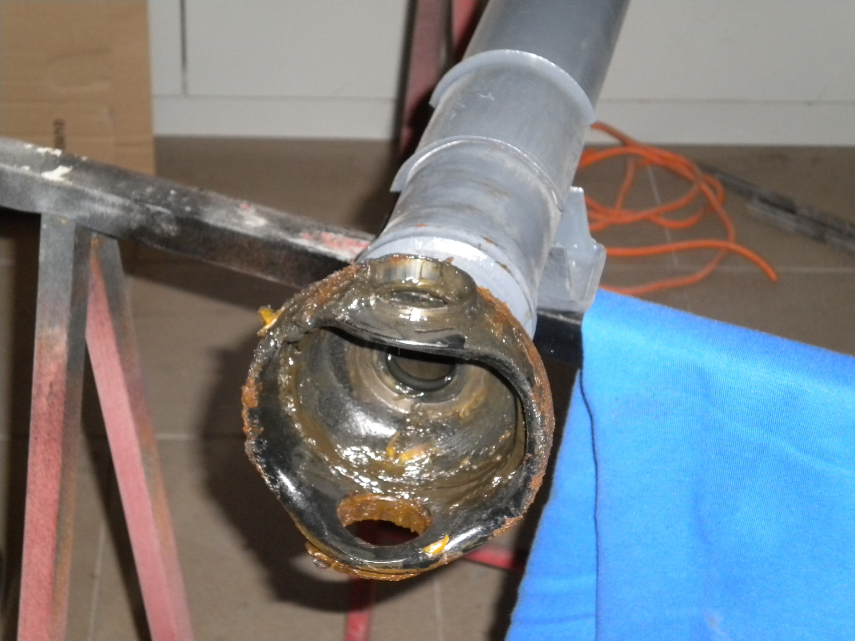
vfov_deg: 18.7
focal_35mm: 79
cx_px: 428
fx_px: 1951
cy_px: 320
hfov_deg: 24.7
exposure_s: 1/60
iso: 400
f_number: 5.1
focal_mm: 14.3
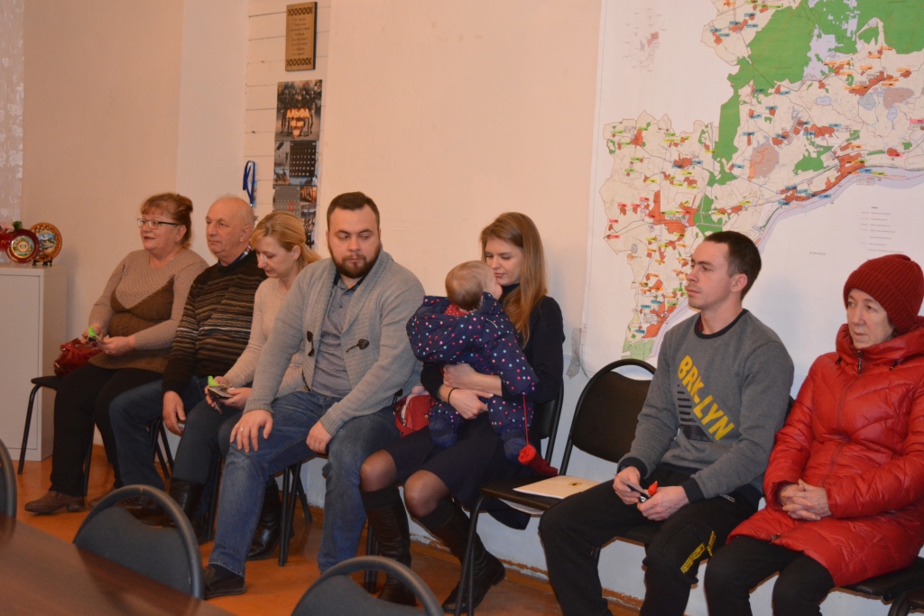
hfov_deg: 35.0
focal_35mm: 57
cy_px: 308
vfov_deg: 23.8
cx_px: 462
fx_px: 1463
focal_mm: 38
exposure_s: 1/60
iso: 2500
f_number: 4.8
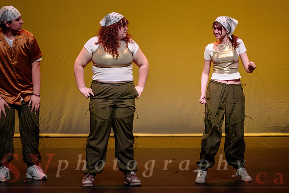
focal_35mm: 222
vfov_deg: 6.2
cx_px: 188
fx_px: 1784
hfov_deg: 9.3
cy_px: 95
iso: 1250
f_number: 3.2
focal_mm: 170
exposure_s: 1/500
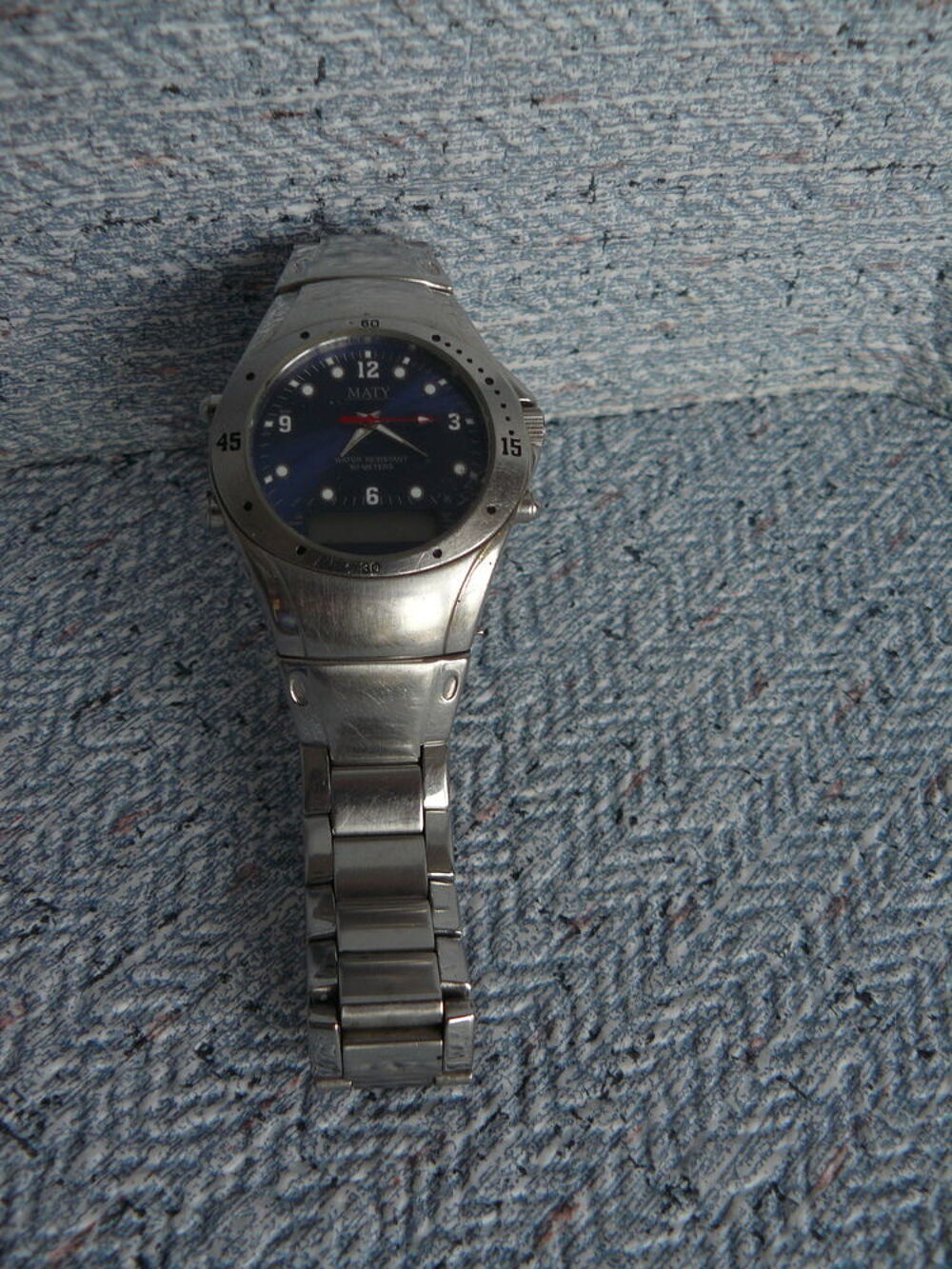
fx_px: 1320
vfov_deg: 51.4
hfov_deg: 39.7
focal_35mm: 36
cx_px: 476
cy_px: 634
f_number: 2.8
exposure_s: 1/40
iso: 100
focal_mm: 6
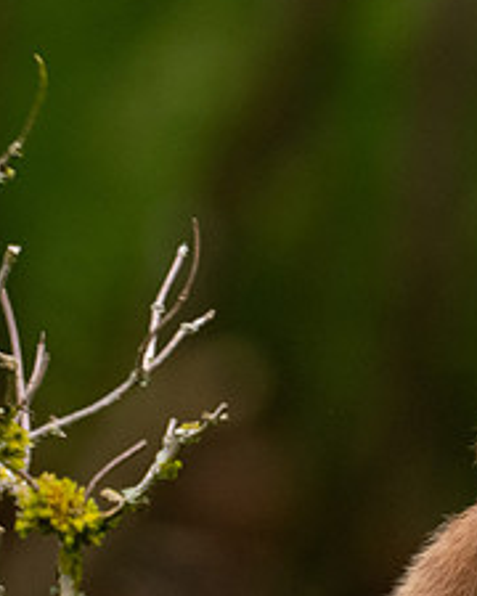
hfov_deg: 0.7
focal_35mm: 2151
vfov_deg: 0.9
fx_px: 37958
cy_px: 490
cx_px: 456
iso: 1000
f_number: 4
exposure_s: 1/1250
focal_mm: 300
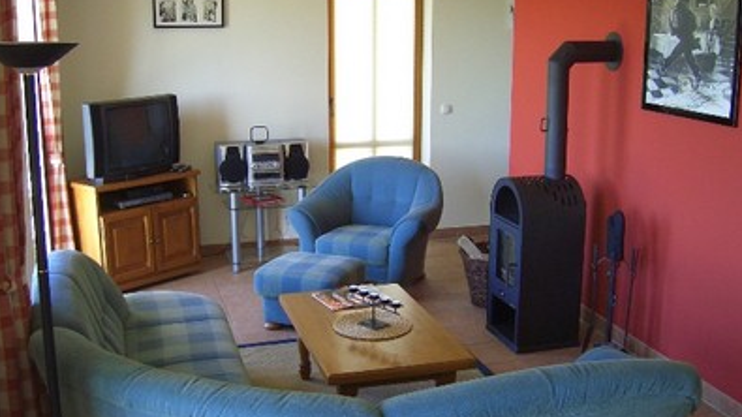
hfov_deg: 47.4
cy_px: 227
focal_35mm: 43
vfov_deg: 27.7
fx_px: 846
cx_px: 368
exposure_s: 1/100
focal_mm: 8
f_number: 2.8
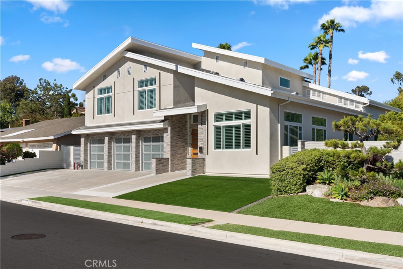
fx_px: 392
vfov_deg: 37.9
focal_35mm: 35
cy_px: 134
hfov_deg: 54.4
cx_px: 202
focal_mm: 35
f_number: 9
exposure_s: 1/640
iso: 640
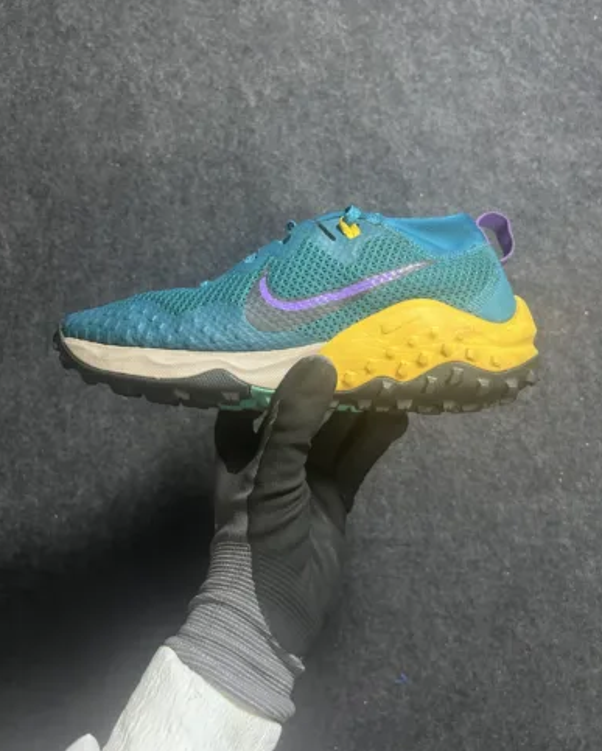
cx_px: 296
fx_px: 623
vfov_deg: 62.1
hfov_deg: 51.6
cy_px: 348
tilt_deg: -50.2
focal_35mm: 28
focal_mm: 5.7
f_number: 1.5
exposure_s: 1/50
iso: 400
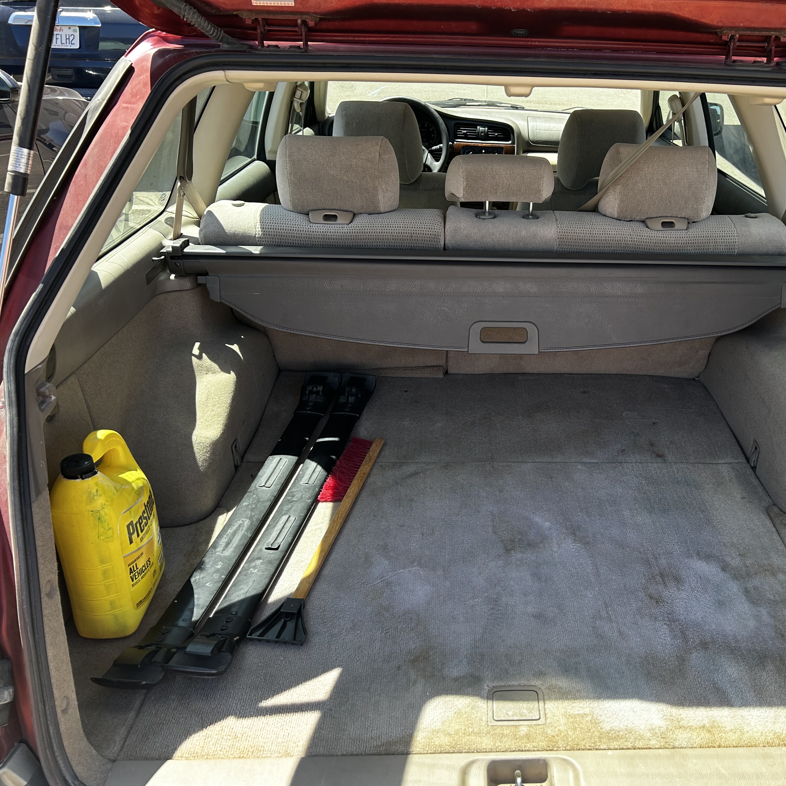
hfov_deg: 51.8
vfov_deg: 52.5
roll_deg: -2.5
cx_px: 505
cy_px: 393
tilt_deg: -30.4
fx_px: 796
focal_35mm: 31
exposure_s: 1/460
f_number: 1.5
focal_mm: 5.7
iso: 50
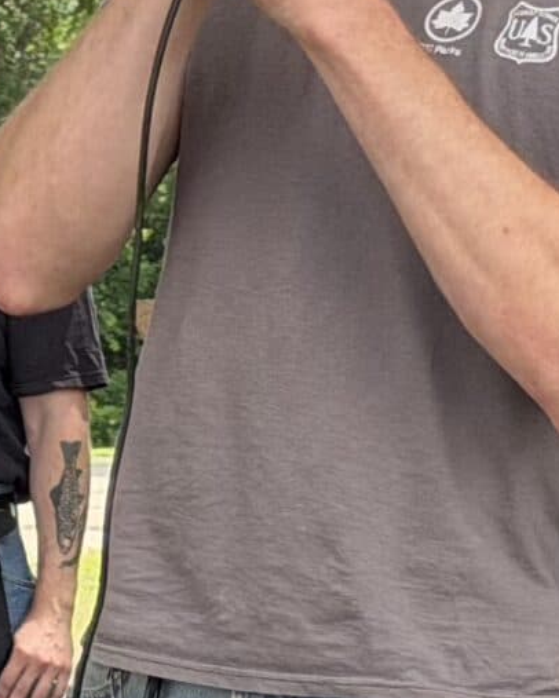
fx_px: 5498
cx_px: -326
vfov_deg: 7.3
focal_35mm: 266
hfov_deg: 5.8
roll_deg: +0.1
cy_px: 150
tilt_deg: +3.6
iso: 100
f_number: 1.78
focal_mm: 6.76
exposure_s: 1/1100
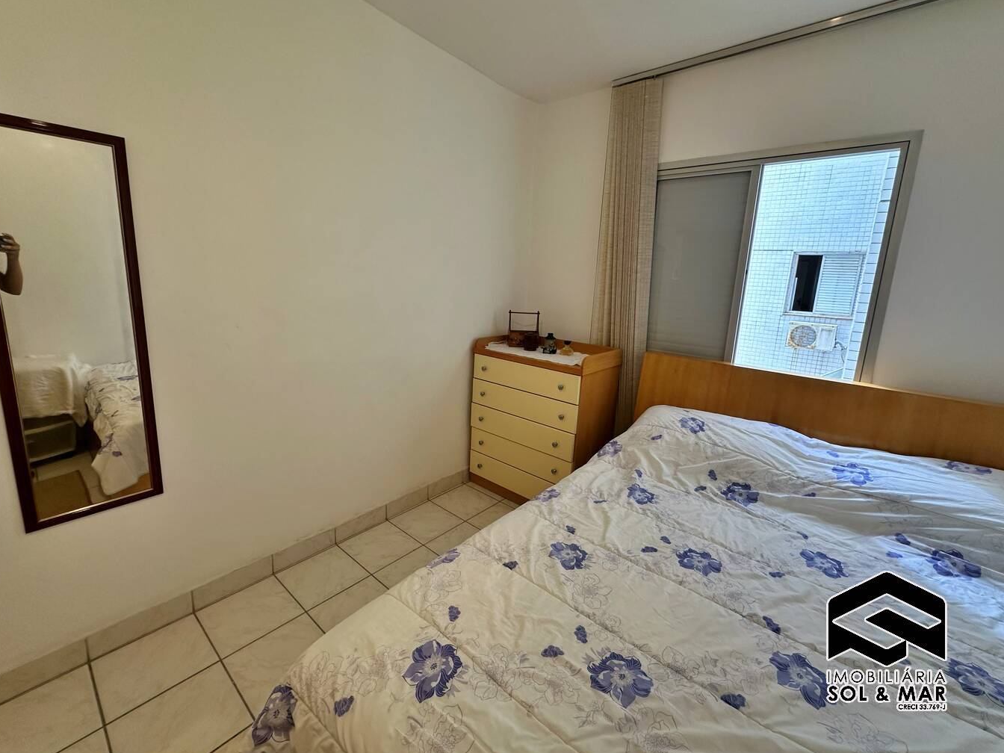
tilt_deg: -10.6
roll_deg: -2.5
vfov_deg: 81.7
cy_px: 353
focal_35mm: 15
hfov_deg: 98.2
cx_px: 491
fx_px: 435
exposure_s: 1/60
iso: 160
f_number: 2.2
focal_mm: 2.22
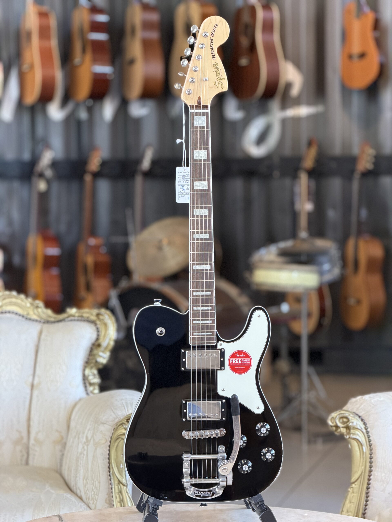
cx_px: 196
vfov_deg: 19.6
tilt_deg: -5.0
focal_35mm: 100
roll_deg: +0.2
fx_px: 1510
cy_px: 261
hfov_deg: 14.8
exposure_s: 1/80
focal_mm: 16.89
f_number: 2.8
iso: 500
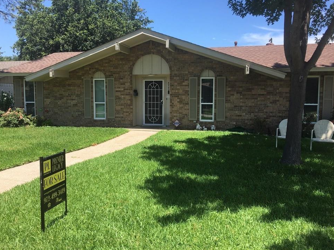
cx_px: 160
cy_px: 119
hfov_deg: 58.3
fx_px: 299
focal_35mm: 31
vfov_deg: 45.4
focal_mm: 4.15
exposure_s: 1/785
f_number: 2.2
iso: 25
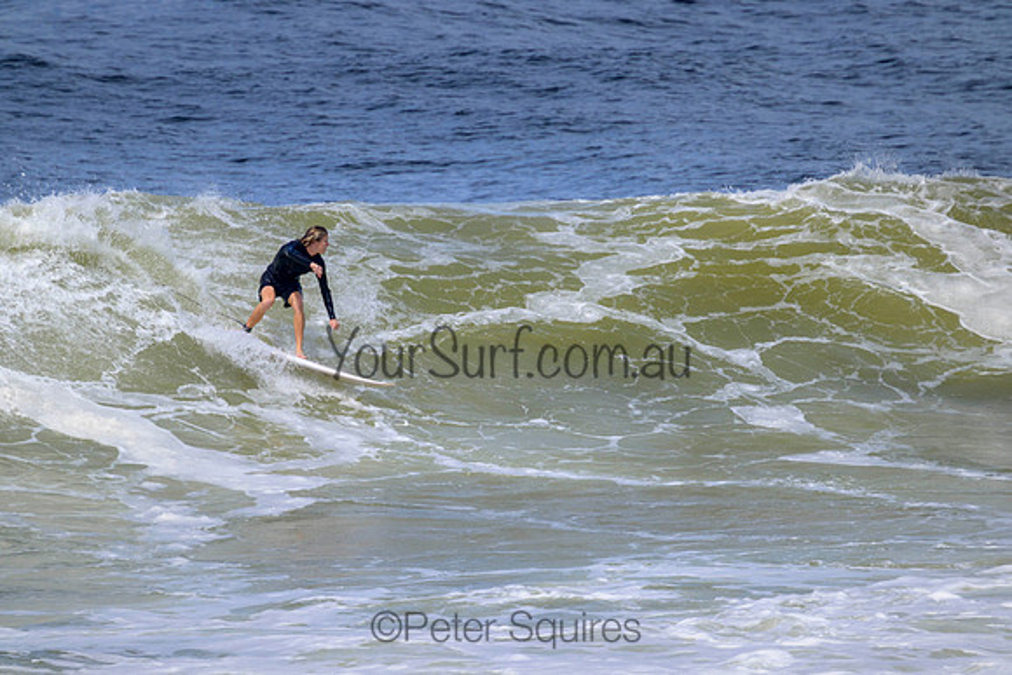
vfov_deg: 1.7
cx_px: 506
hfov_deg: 2.6
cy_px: 338
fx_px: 22493
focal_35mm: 800
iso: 640
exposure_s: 1/2000
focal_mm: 800
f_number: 11
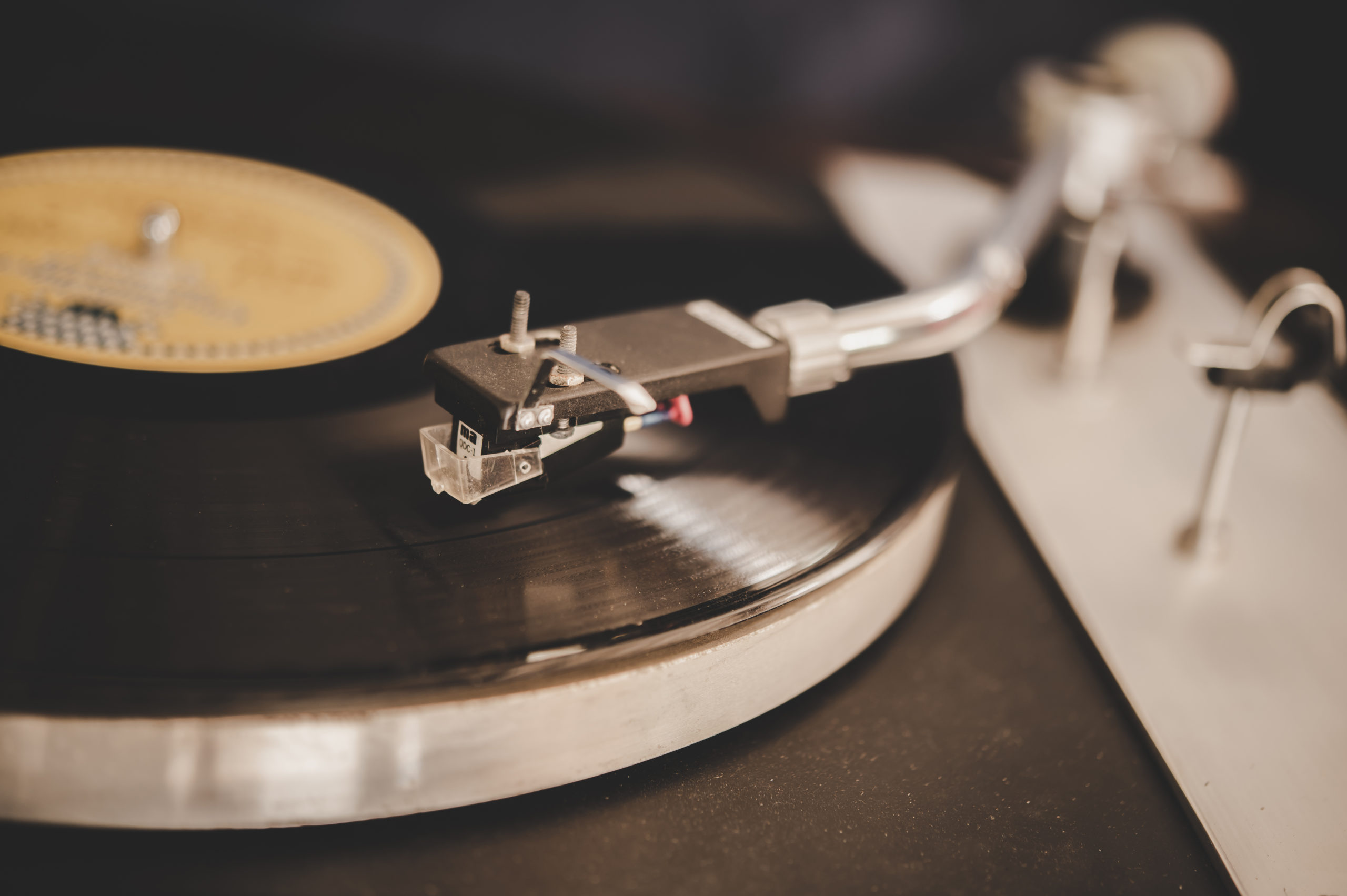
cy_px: 448
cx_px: 674
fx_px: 2243
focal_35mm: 60
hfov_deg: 33.4
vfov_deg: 22.6
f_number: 3.2
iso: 100
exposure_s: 1/20
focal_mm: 60
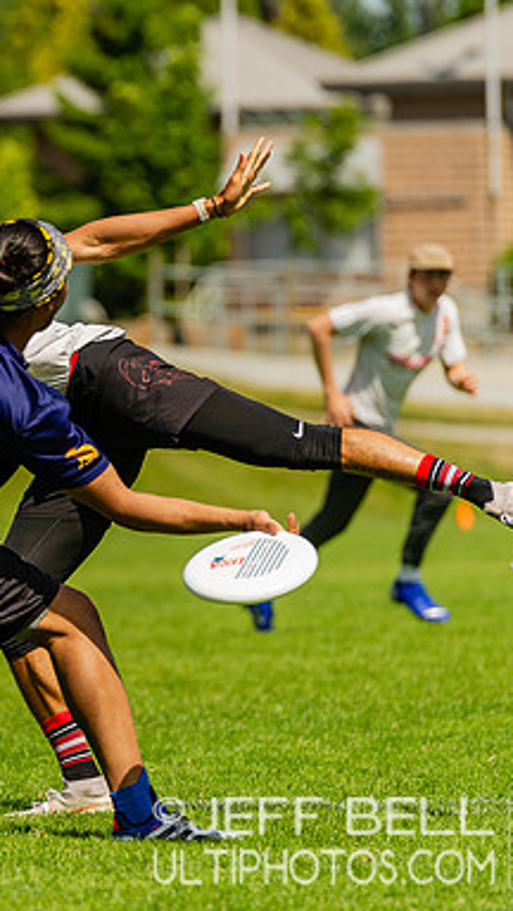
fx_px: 9649
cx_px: -137
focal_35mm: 399
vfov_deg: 5.4
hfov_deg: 3.0
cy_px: 441
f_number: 4
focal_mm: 200
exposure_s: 1/2000
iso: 220
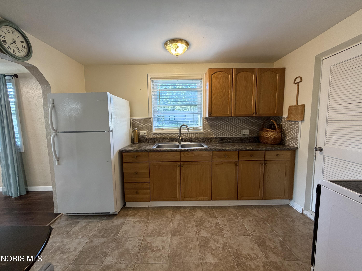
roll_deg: +0.8
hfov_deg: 102.1
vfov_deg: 85.7
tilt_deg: -5.9
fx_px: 146
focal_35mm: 14
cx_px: 181
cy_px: 136
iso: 200
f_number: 2.2
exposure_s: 1/60
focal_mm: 2.22
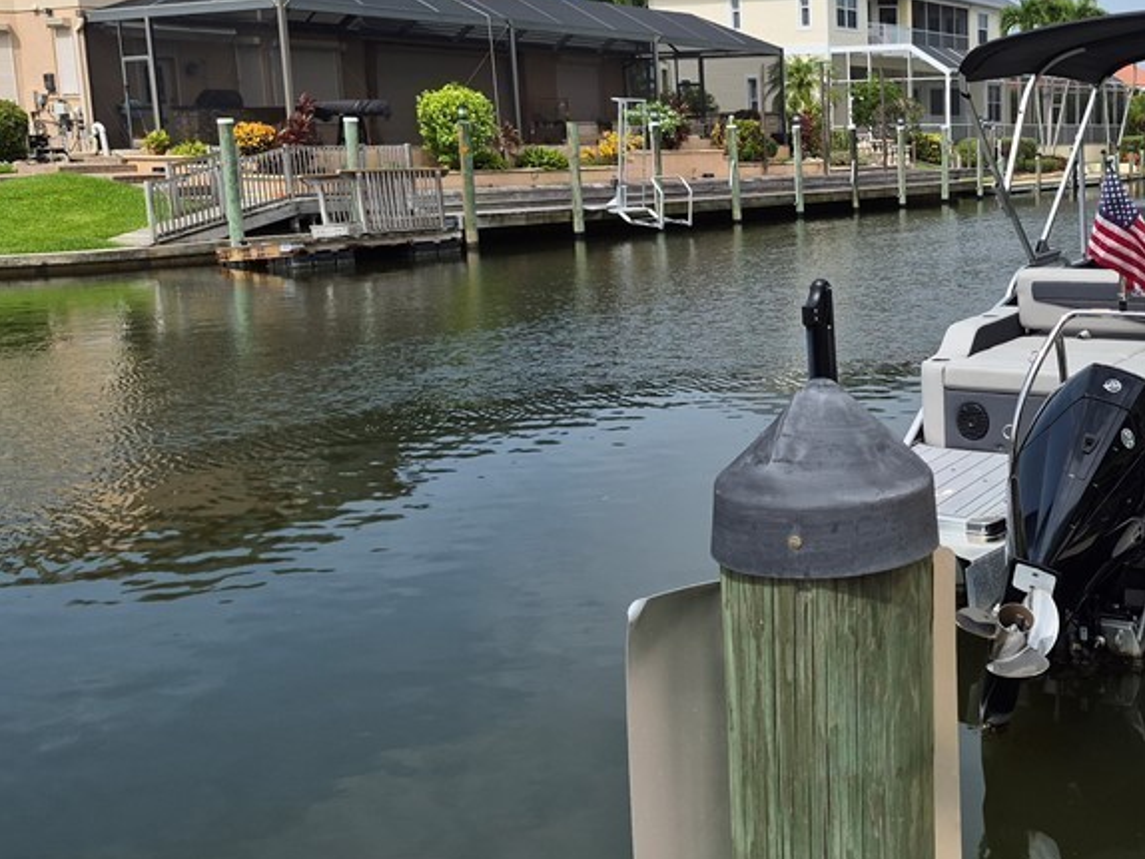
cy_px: 393
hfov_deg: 42.7
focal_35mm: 41
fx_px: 1357
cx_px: 987
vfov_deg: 35.1
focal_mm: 5.4
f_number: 1.8
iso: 80
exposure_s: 1/7696
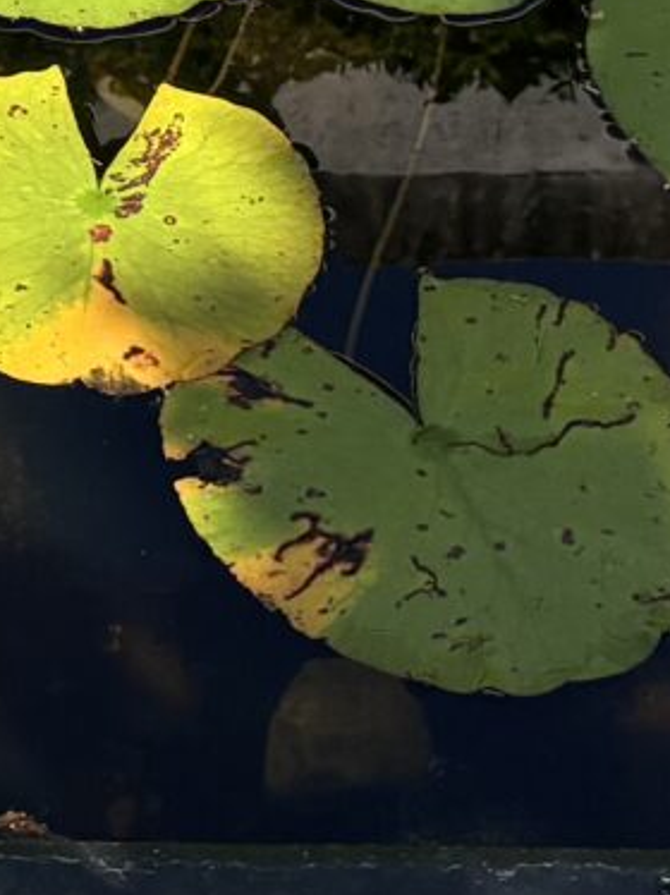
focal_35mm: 178
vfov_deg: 10.8
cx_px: -1007
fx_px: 4599
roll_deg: +7.4
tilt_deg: -38.0
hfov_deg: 7.7
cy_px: -337
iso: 50
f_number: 1.6
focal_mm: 5.96
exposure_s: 1/2024
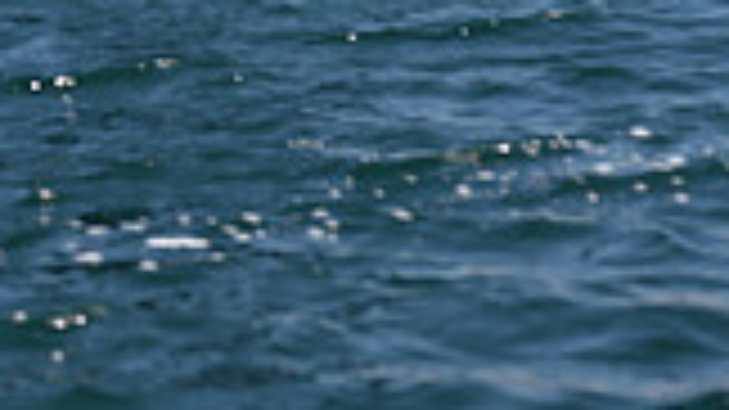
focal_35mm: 338
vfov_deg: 3.5
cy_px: -797
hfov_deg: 6.4
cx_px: 38
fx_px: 6531
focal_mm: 90
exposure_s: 1/800
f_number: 5
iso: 250
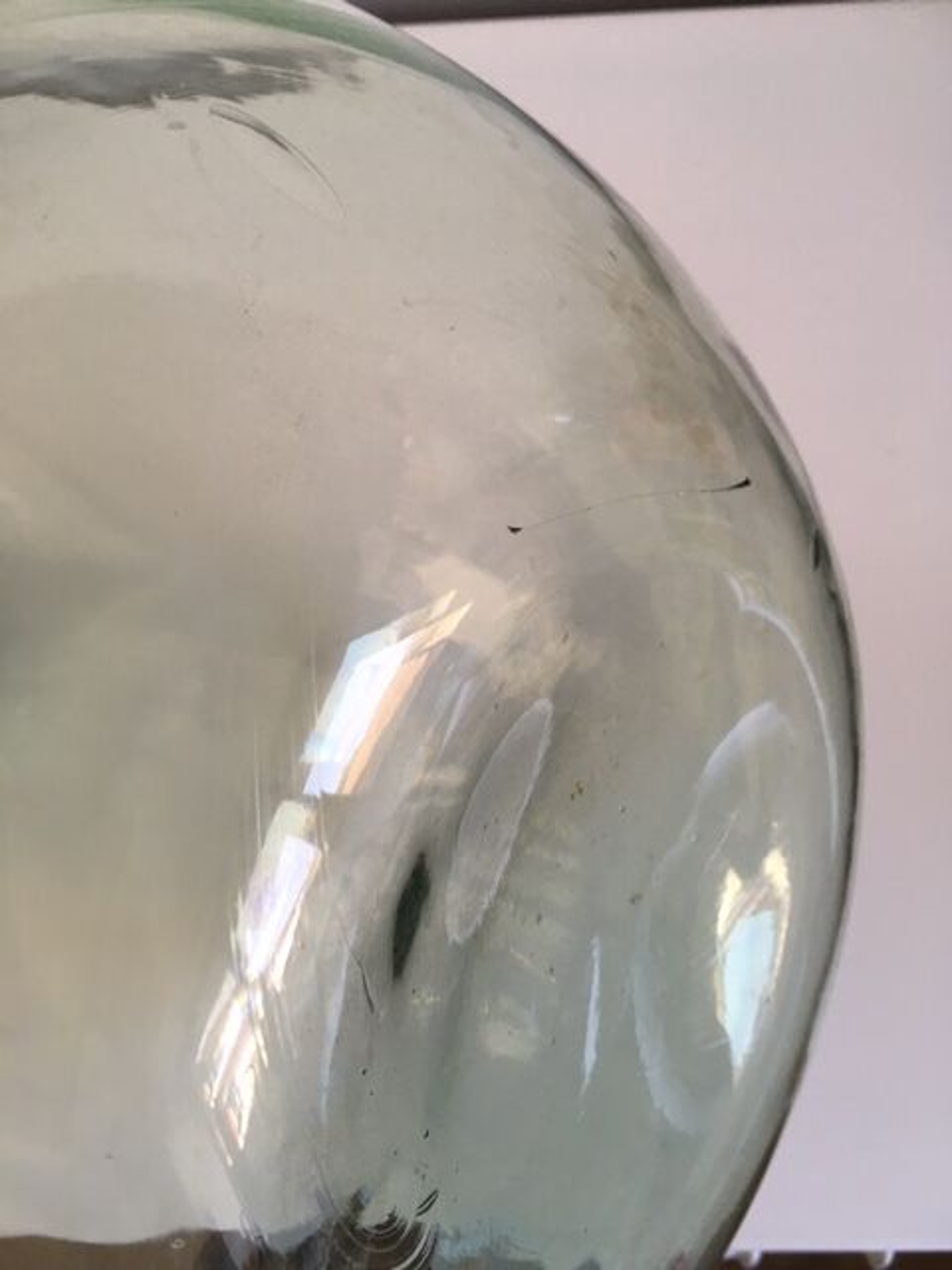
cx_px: 476
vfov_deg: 61.7
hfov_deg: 48.2
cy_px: 635
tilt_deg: -77.5
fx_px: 1063
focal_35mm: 29
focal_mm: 4.15
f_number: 2.2
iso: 25
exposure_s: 1/33
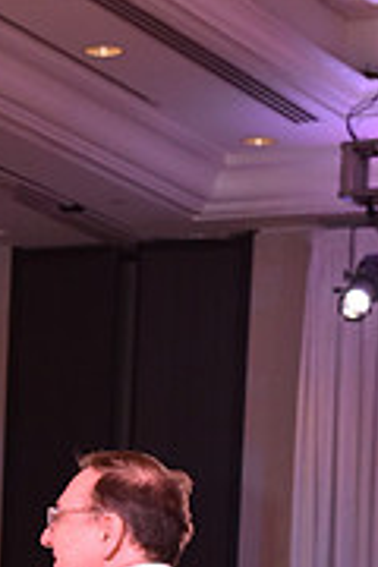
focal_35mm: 213
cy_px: 850
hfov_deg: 6.4
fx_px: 3354
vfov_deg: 9.4
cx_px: -93
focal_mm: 66
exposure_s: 1/250
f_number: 6.3
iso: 2500
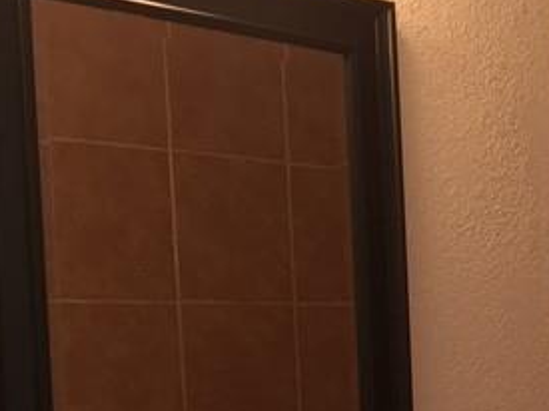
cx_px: 980
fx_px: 1712
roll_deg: +0.1
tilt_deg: -5.8
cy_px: 485
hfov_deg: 15.7
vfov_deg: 13.3
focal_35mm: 108
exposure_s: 1/30
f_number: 2.2
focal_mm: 4.15
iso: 50
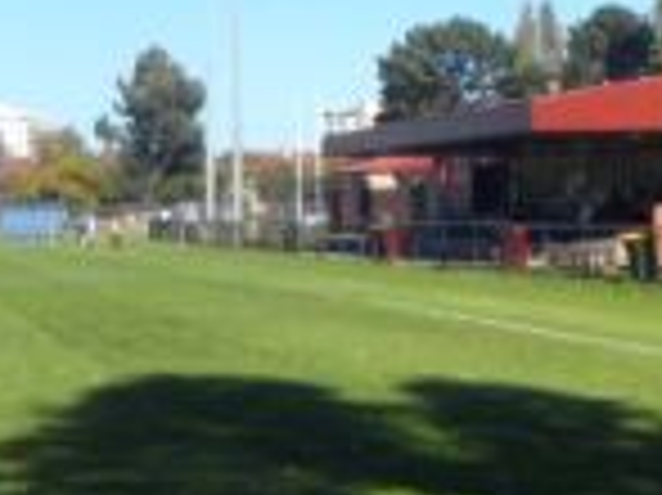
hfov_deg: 18.2
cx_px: 946
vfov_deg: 15.0
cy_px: 90
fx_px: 1873
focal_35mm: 98
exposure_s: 1/125
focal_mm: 4.1
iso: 80
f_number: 8.2
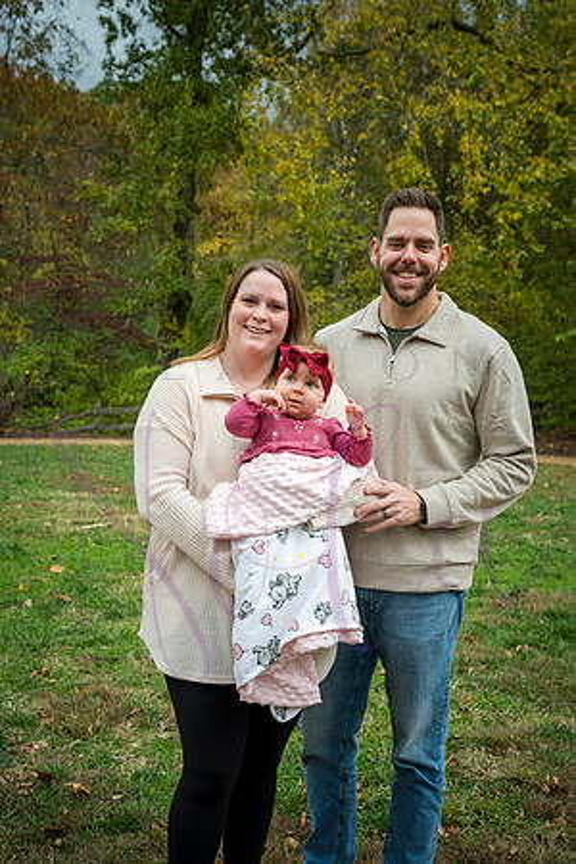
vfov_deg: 43.6
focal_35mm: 45
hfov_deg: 29.9
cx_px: 288
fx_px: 1080
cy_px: 432
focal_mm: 45
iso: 400
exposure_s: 1/500
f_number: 5.6
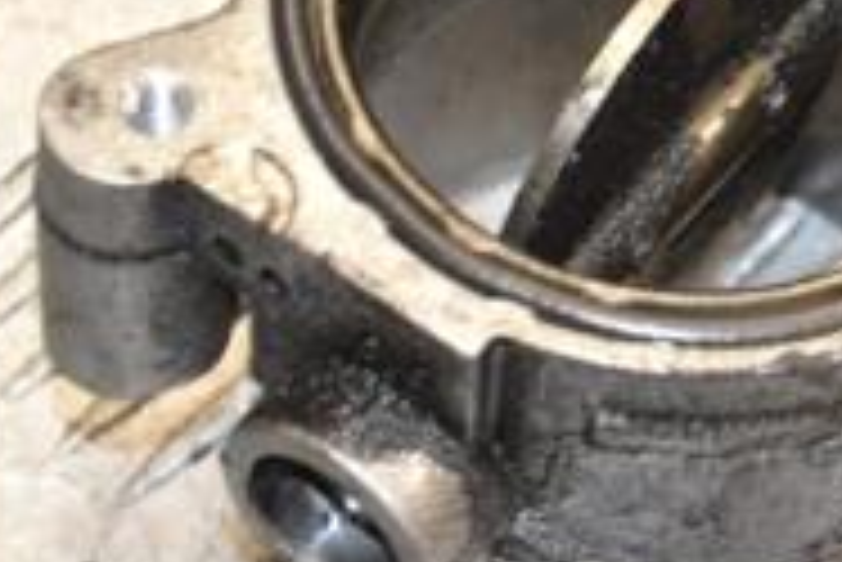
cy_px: 76
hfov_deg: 6.9
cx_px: 995
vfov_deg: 4.6
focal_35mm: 298
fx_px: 6975
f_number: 5.3
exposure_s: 1/100
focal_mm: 62
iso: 800
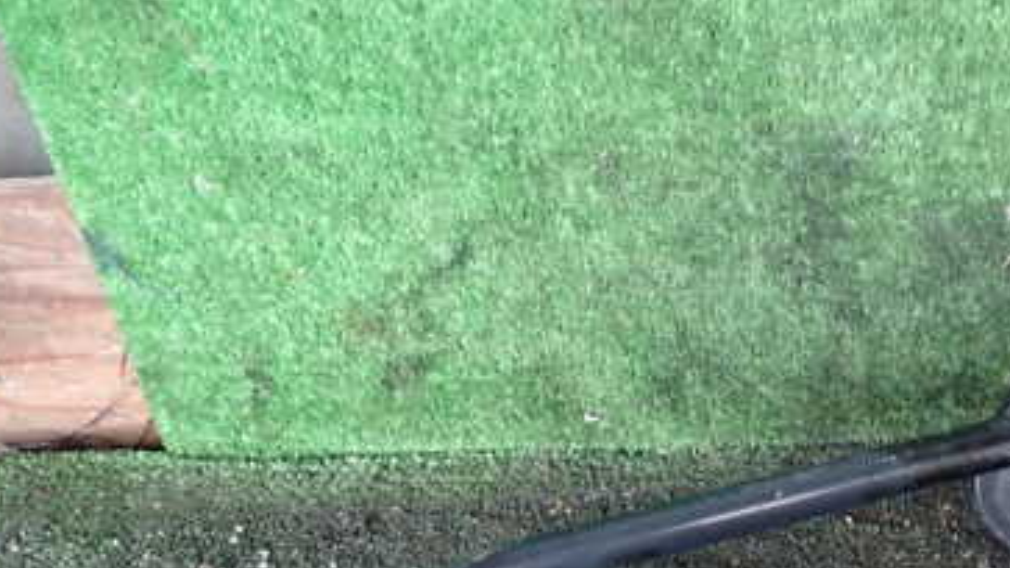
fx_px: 1446
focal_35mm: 54
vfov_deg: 21.9
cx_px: 751
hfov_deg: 37.6
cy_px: 468
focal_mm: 5.4
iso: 800
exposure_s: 1/20
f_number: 2.3
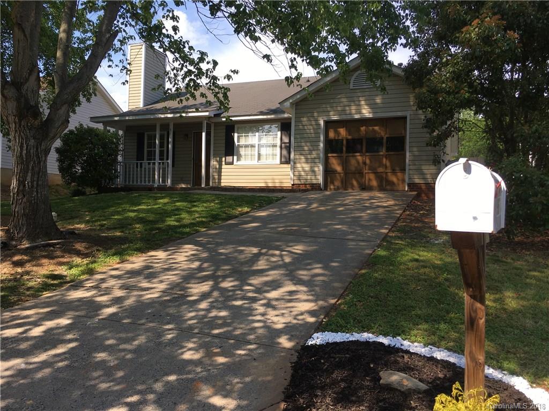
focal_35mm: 29
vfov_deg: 48.2
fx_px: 460
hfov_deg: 61.7
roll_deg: -1.4
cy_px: 206
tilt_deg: +2.3
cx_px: 274
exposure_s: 1/693
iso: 25
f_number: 2.2
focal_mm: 4.15
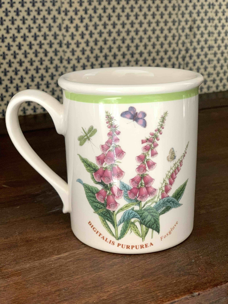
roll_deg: +1.8
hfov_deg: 28.0
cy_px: 152
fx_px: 457
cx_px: 114
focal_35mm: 52
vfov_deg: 36.8
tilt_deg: -19.5
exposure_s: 1/60
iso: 200
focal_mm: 6
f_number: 2.4
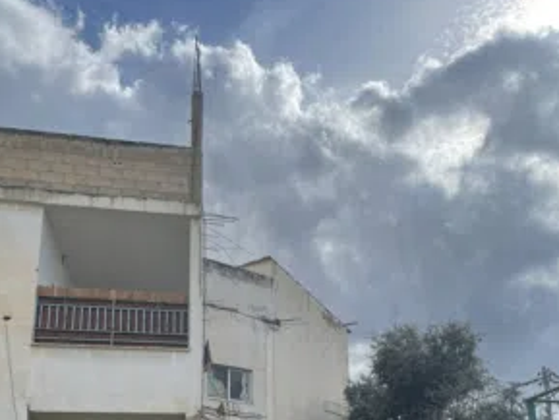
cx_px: 275
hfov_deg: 51.3
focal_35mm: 36
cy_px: 374
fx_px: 582
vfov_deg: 37.3
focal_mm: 4.2
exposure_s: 1/4464
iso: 32
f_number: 1.6
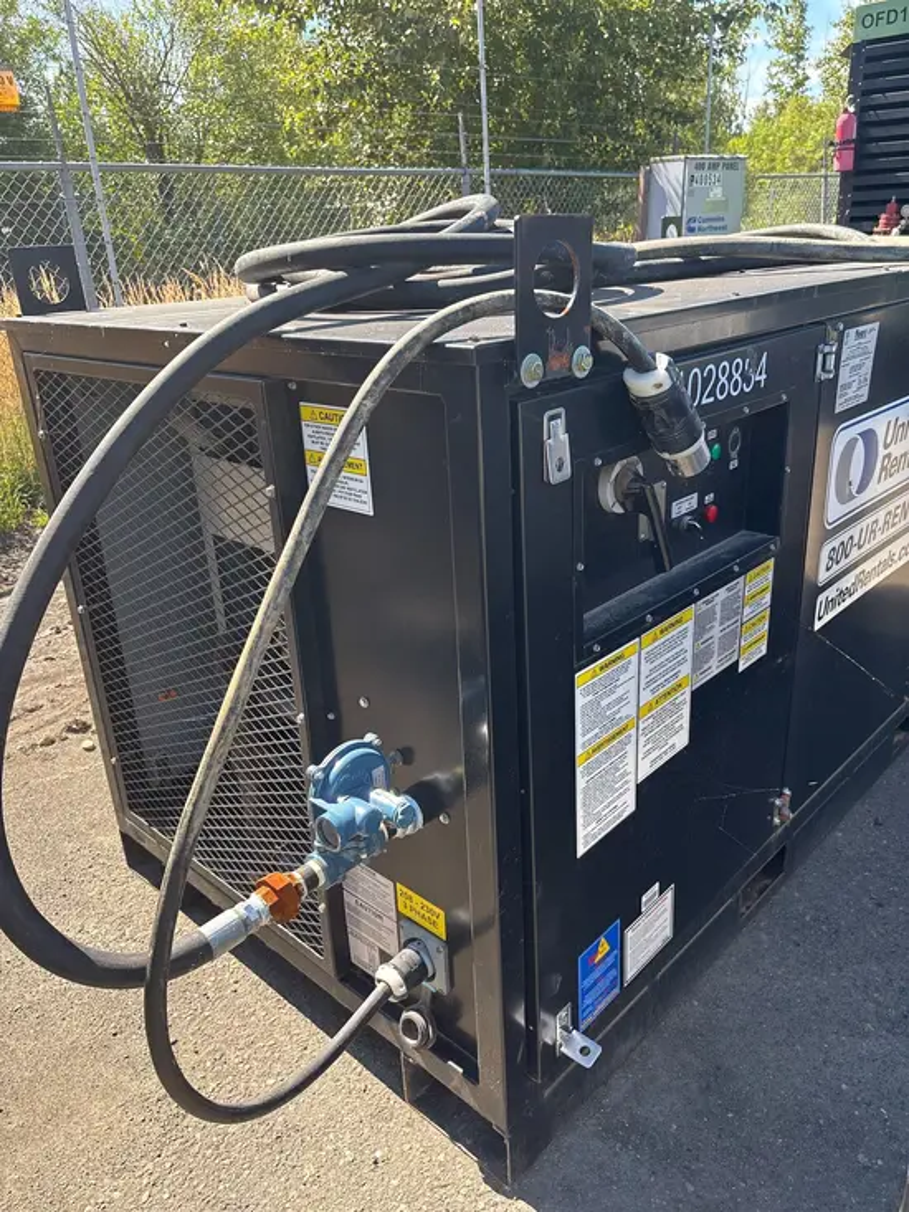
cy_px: 606
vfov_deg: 67.3
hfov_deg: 53.1
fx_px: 910
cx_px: 454
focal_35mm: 26
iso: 50
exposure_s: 1/428
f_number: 1.6
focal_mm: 5.96
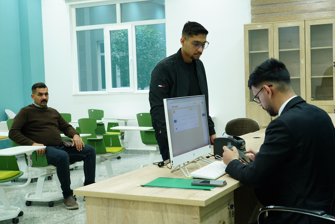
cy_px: 112
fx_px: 484
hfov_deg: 38.2
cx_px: 168
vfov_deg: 26.0
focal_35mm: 52
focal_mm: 52
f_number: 5.6
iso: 1250
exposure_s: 1/50
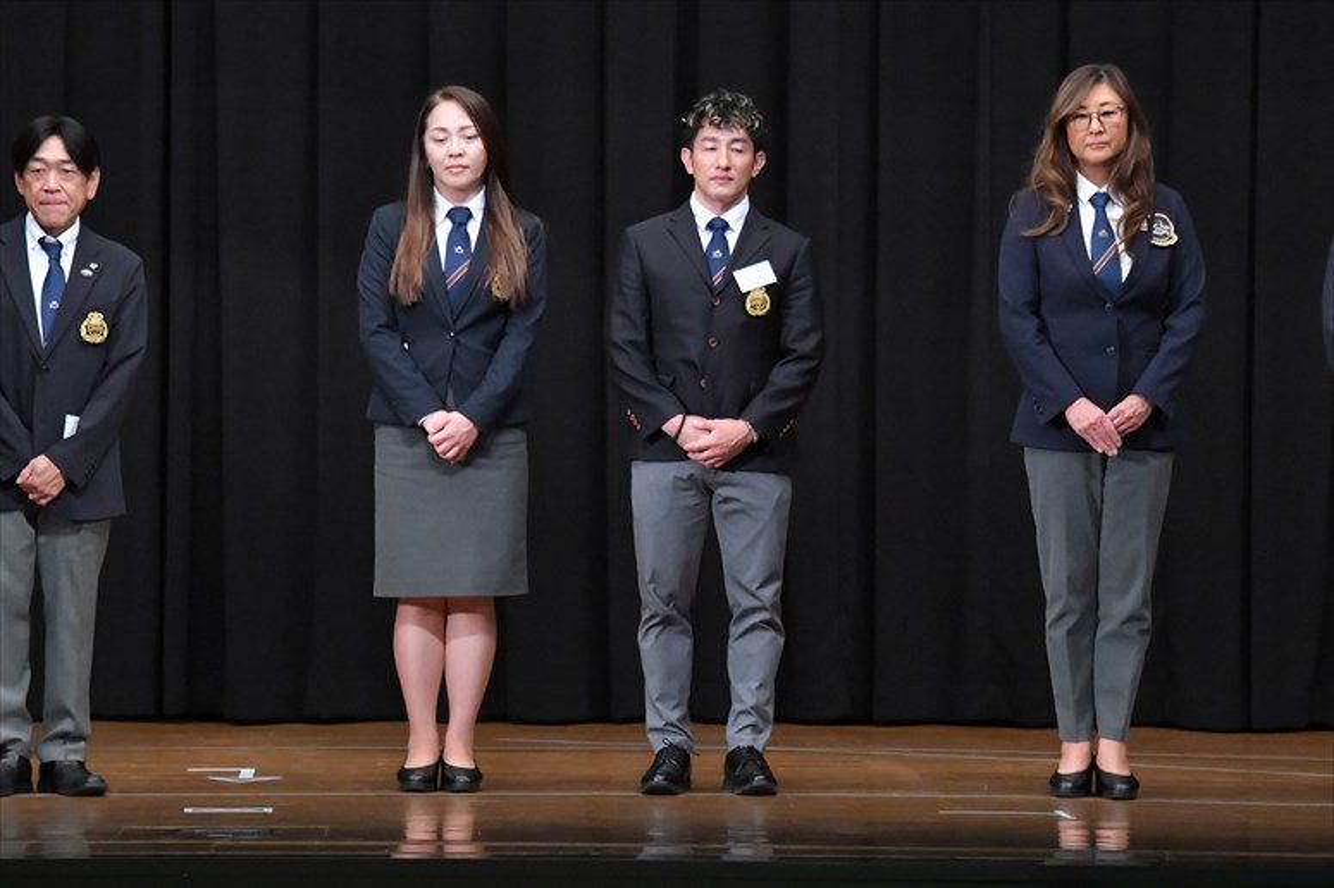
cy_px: 444
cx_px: 667
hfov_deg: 9.5
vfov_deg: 6.3
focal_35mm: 217
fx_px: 8037
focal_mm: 145
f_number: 5.6
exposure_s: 1/400
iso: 8000
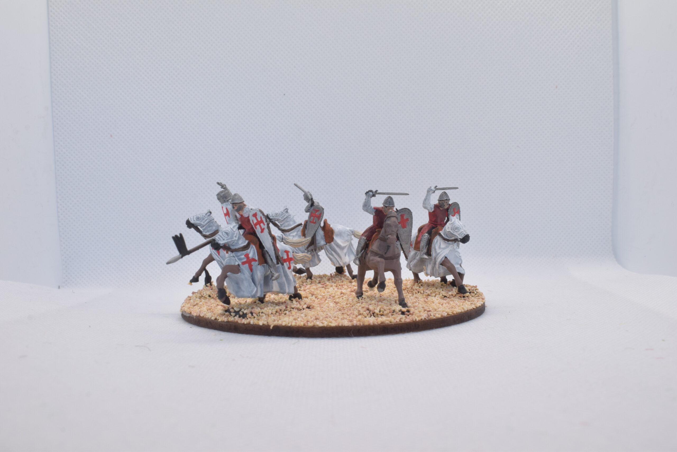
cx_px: 338
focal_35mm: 42
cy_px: 226
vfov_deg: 31.9
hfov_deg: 46.4
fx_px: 790
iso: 800
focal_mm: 28
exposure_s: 1/60
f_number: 18
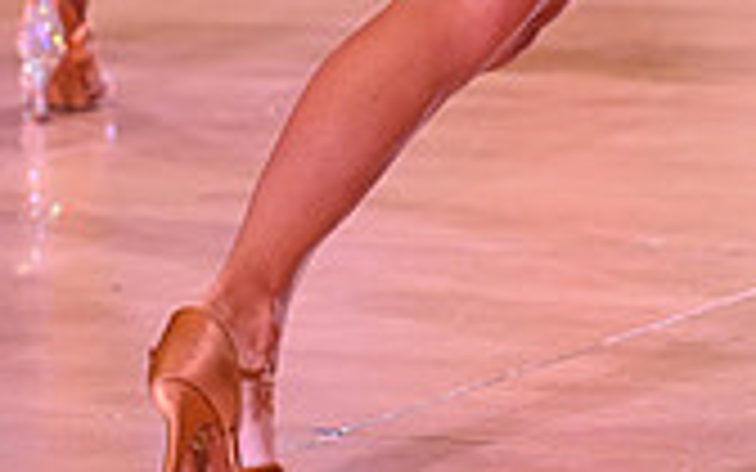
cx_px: 745
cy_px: -441
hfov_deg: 4.3
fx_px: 10137
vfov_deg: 2.7
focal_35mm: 492
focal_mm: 140
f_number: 4.5
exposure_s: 1/200
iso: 1600
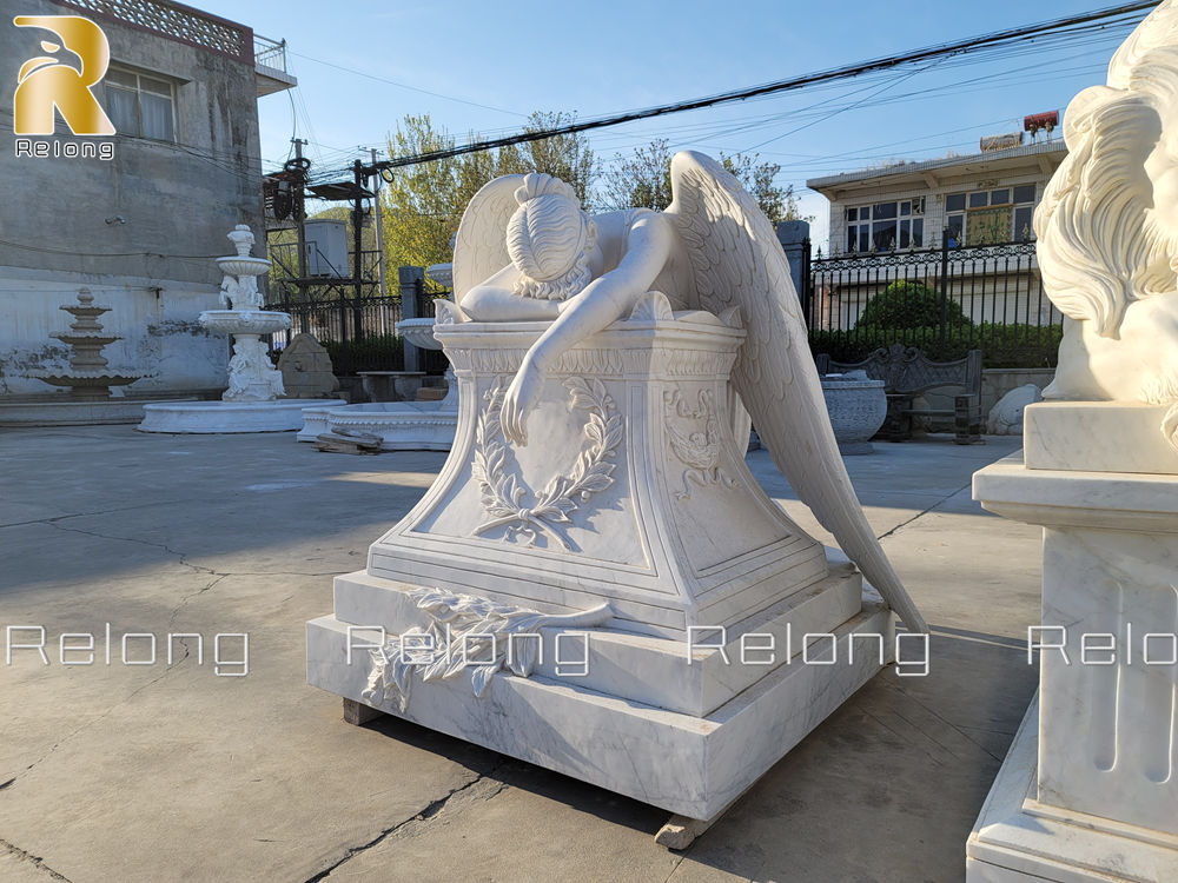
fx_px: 851
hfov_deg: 69.4
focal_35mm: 25
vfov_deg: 54.9
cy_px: 442
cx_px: 589
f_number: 1.8
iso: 20
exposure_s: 1/657
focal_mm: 7
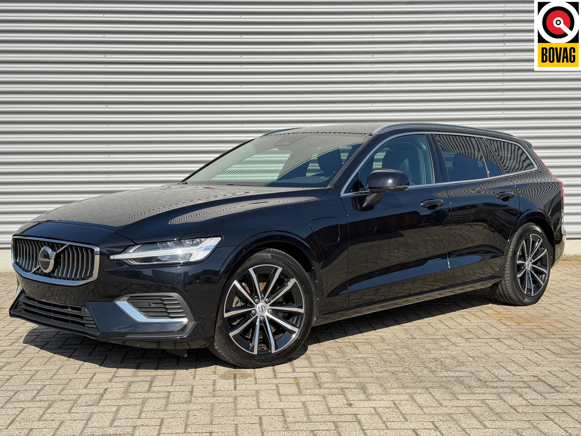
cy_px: 218
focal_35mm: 48
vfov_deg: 30.3
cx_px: 290
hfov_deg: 39.7
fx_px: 806
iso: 64
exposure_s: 1/4098
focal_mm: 6.76
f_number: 1.78
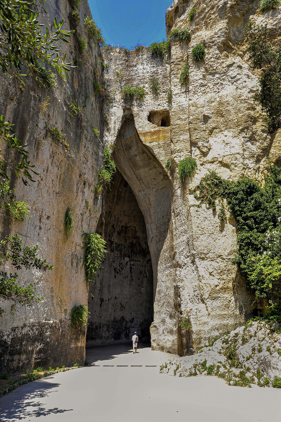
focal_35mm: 26
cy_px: 211
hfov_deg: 49.5
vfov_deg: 69.4
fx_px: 305
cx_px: 140
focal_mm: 26
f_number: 7.1
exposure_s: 1/160
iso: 200
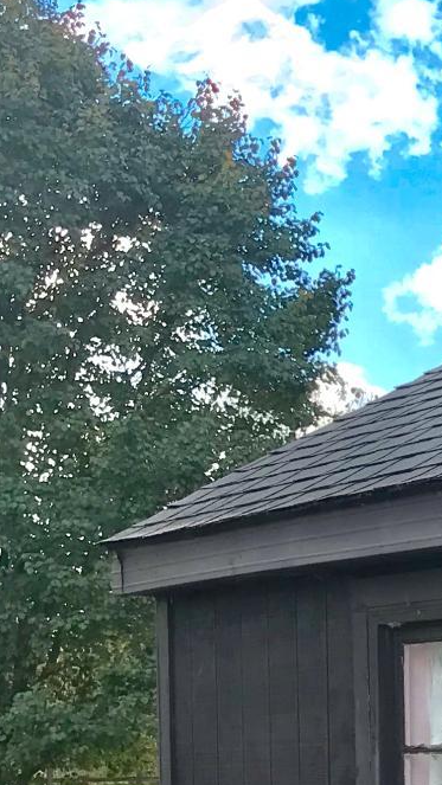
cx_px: 884
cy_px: 771
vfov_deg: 22.3
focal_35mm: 92
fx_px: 1917
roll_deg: +0.5
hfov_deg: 11.8
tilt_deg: -0.7
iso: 20
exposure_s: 1/720
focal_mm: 3.99
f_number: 1.8
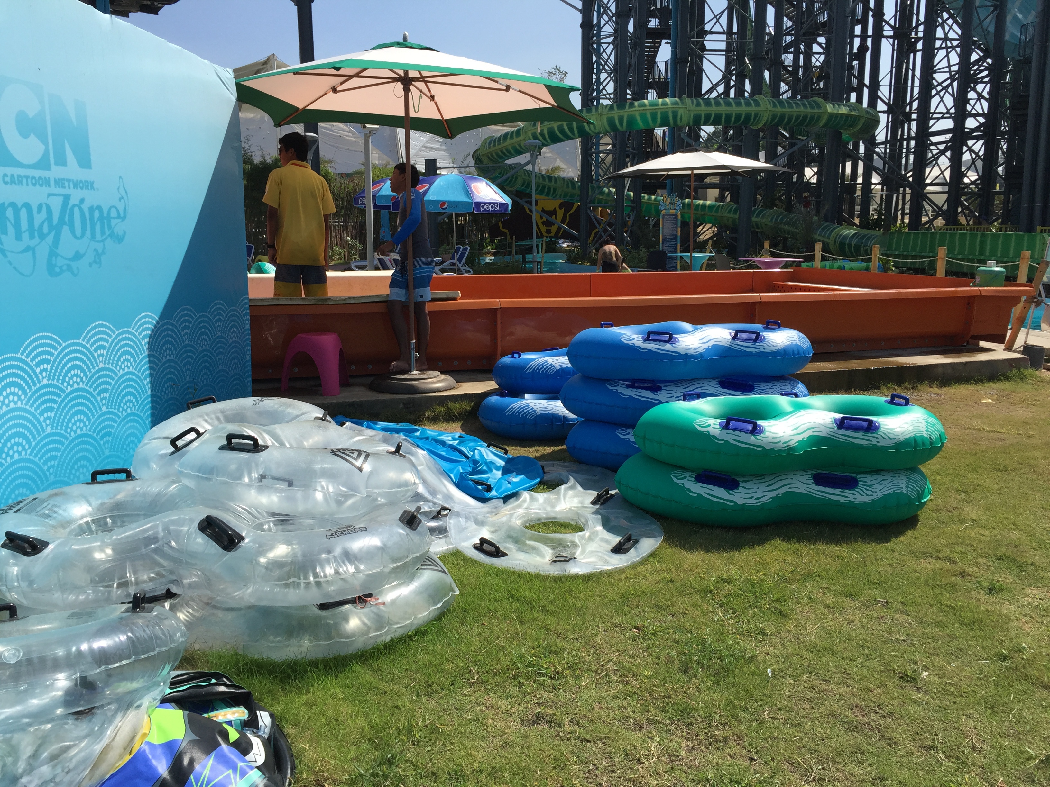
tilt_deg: -10.1
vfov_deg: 48.2
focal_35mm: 29
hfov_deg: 61.7
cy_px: 394
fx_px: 880
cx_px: 525
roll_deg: -1.1
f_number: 2.2
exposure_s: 1/2475
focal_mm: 4.15
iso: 32
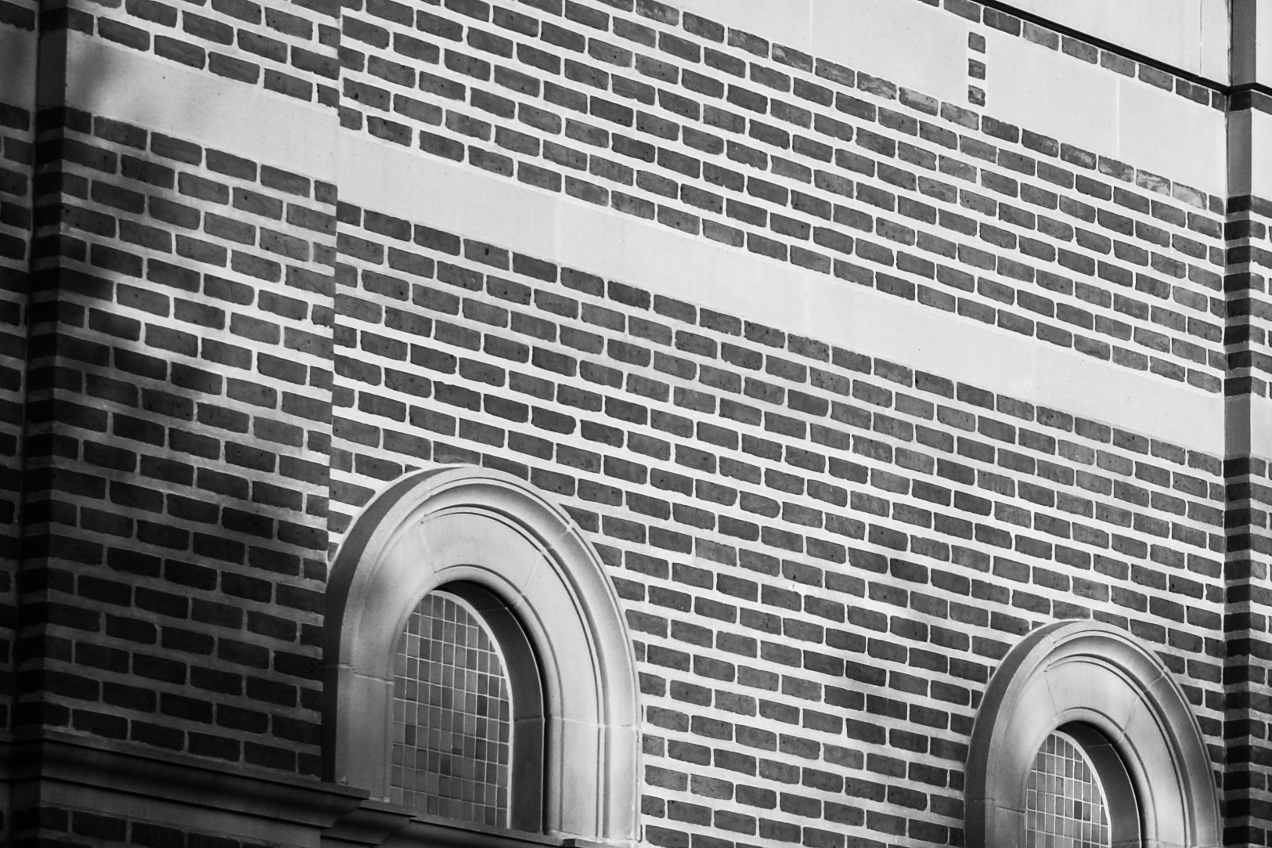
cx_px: 1904
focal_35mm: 194
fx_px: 6848
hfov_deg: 10.3
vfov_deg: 7.1
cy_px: 499
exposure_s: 1/500
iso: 100
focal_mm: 35
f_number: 3.5
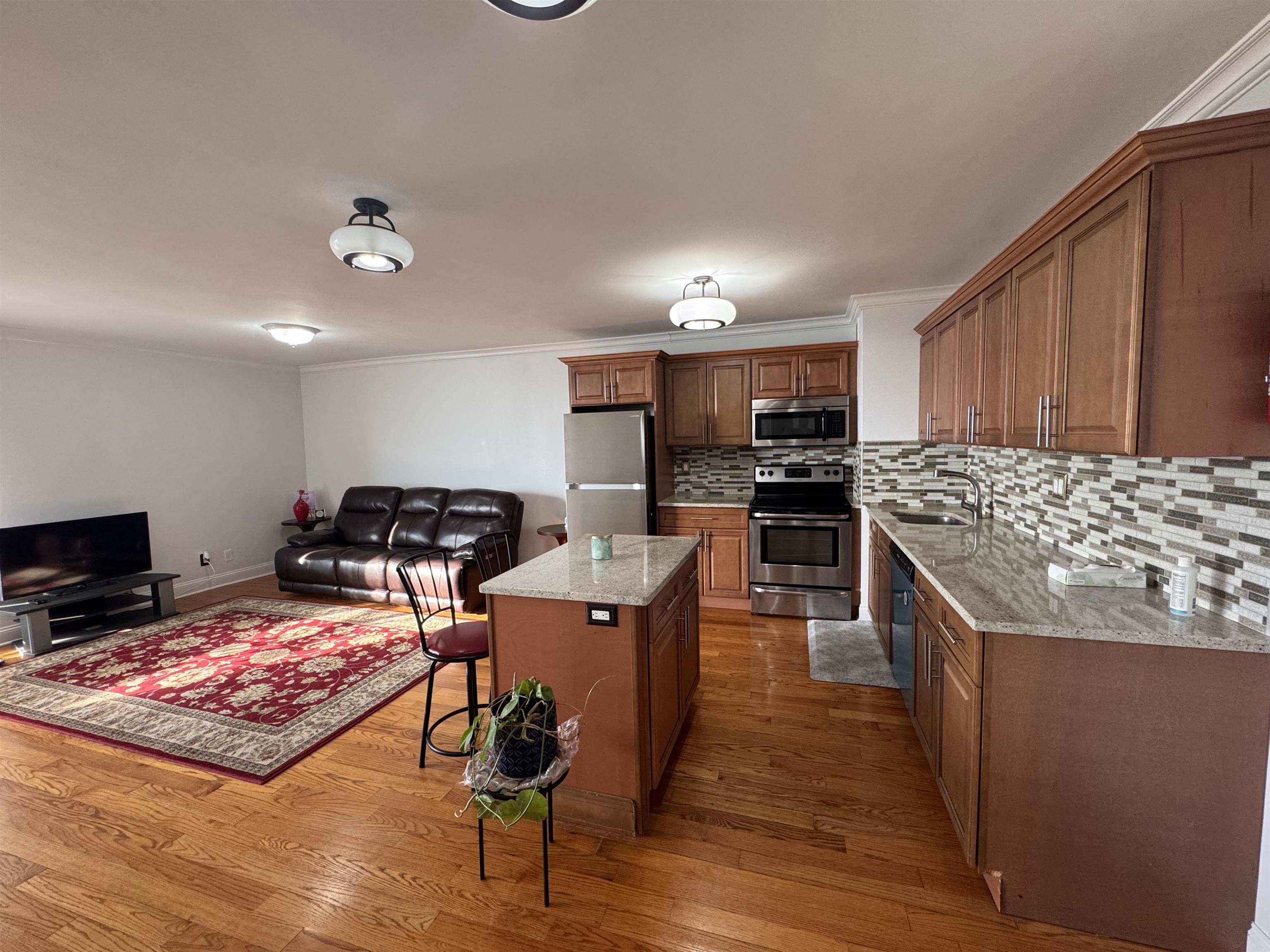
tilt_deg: -4.2
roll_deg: +1.1
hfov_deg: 102.1
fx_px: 514
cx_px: 635
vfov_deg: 85.7
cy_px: 476
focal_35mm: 14
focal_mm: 2.22
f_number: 2.2
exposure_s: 1/120
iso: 160
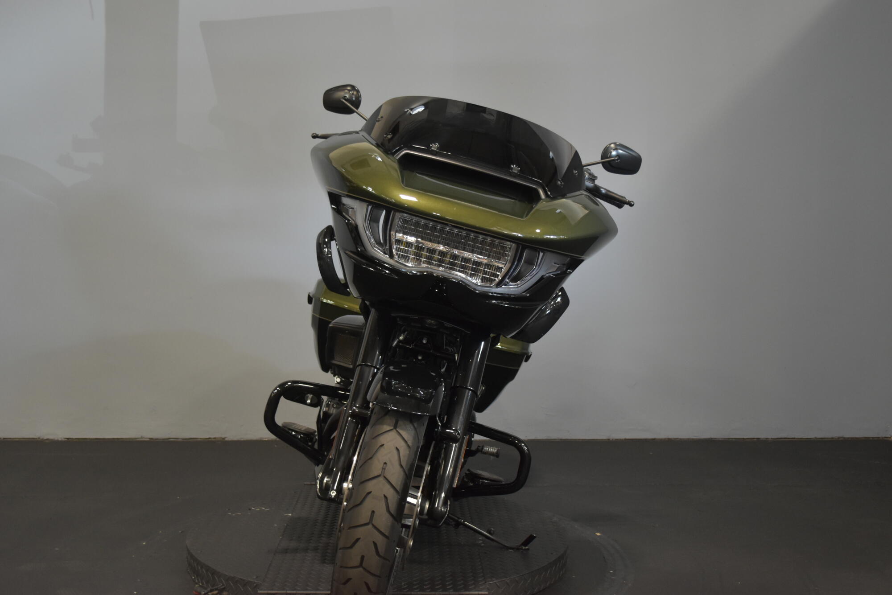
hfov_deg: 46.4
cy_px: 298
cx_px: 446
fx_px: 1041
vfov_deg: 31.9
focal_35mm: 42
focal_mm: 28
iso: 1250
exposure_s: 1/30
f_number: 4.5
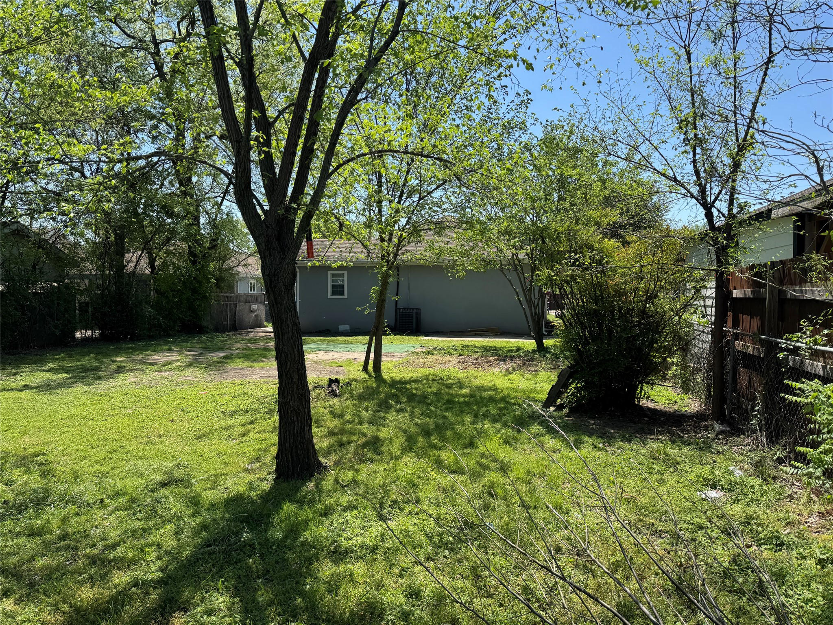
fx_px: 578
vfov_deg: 56.8
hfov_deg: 71.6
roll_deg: +0.0
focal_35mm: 24
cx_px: 416
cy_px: 312
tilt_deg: -2.2
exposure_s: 1/2833
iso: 80
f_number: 1.78
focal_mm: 6.76
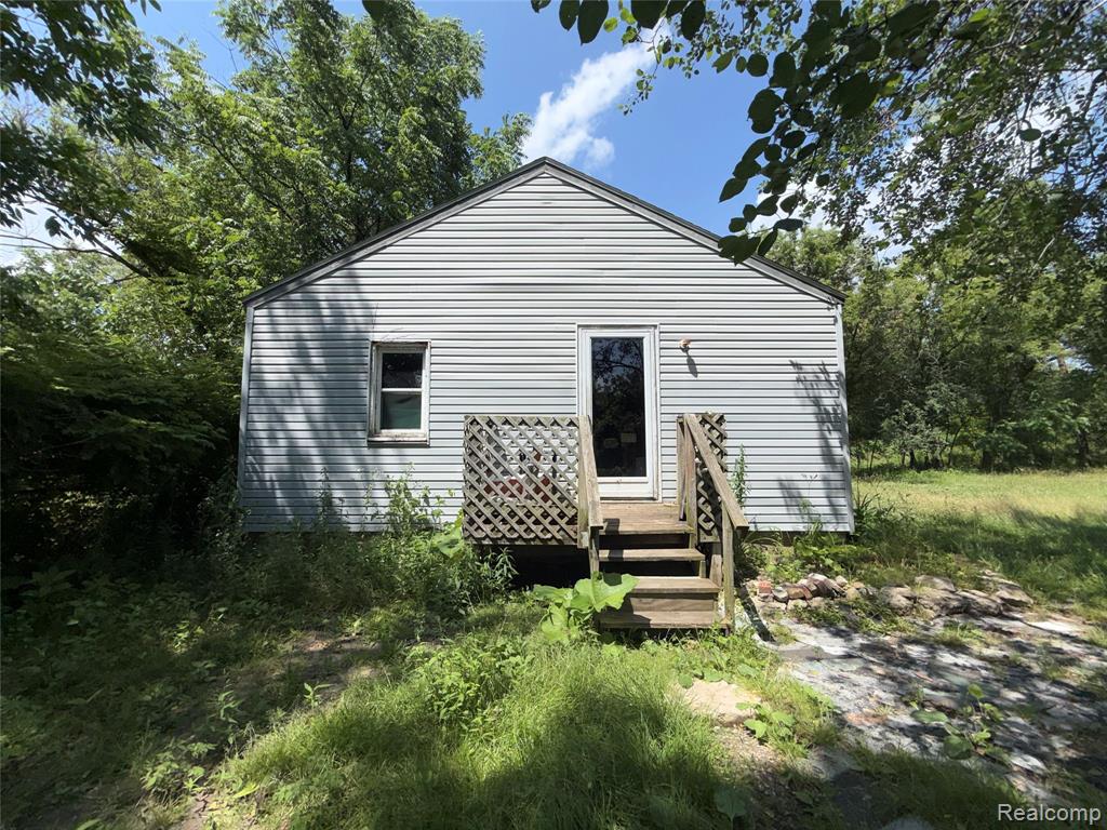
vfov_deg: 85.7
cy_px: 415
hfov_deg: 102.1
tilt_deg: +4.0
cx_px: 554
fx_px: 448
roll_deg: -0.3
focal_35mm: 14
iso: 16
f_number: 2.2
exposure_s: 1/1033
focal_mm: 2.22
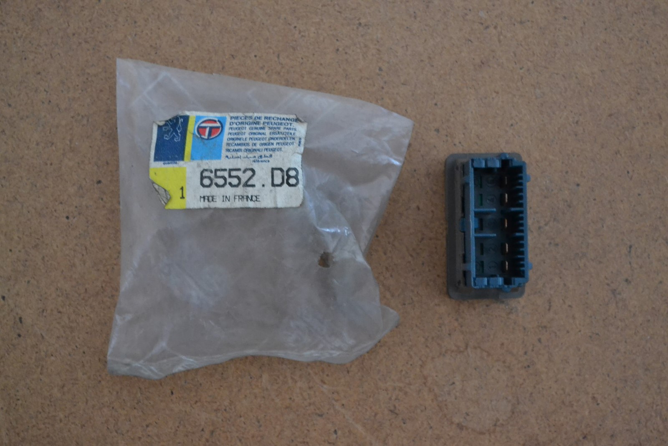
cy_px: 223
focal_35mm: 82
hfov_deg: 24.6
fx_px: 1531
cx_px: 334
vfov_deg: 16.6
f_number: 5.6
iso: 3200
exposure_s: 1/13
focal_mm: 55
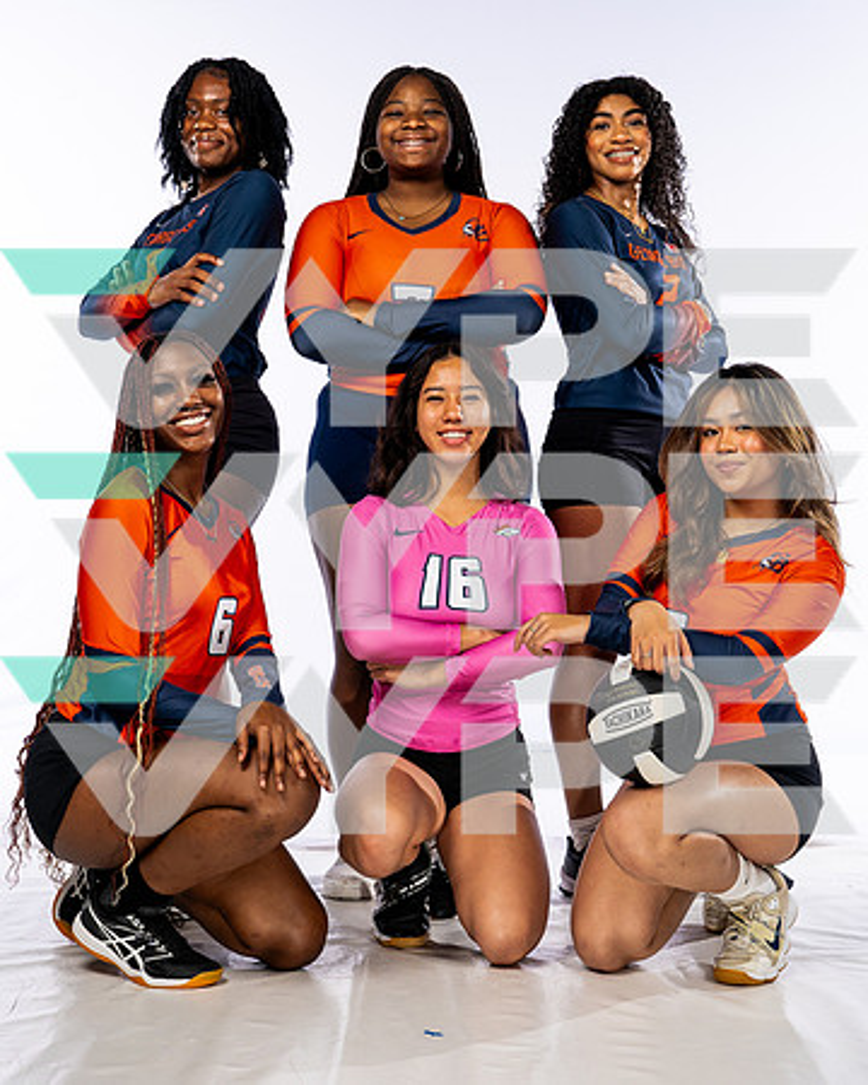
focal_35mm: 58
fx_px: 1874
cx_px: 402
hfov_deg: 26.1
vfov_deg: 32.3
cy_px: 543
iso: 200
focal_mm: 41
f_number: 7.1
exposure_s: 1/250
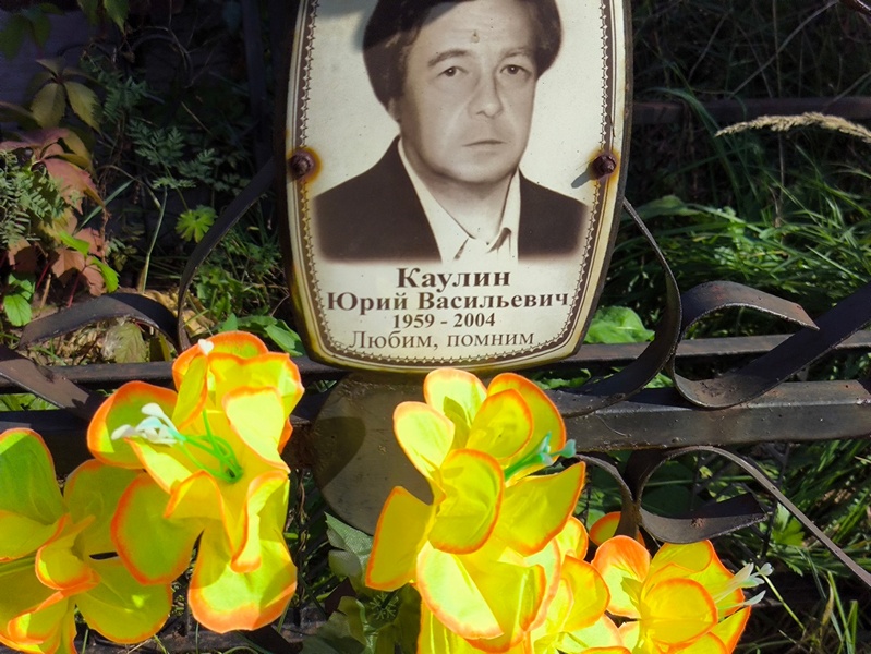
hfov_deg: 38.2
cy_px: 327
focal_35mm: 50
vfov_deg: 29.1
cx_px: 436
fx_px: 1259
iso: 50
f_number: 1.7
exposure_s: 1/2495
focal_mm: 4.71
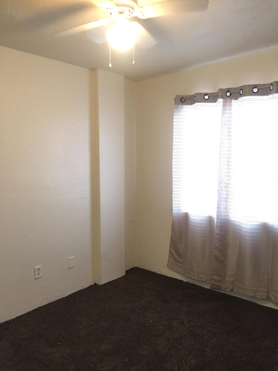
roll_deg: +0.3
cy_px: 186
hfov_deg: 48.2
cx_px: 139
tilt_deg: -5.9
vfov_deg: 61.7
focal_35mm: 29
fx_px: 311
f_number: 2.2
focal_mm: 4.15
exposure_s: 1/30
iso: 160
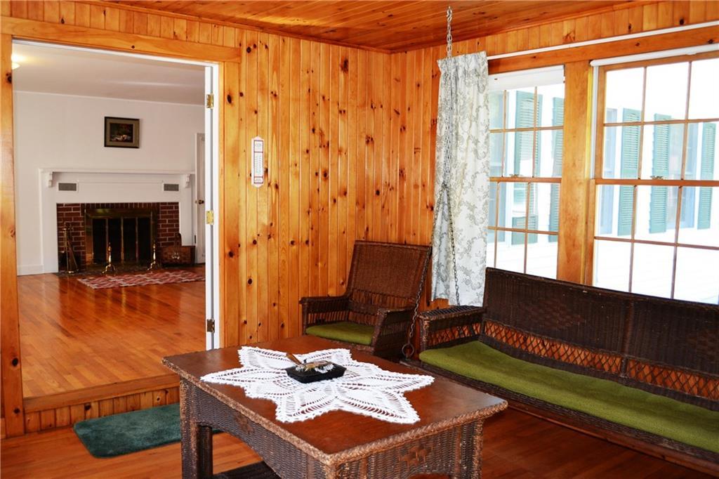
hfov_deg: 57.2
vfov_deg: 39.9
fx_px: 659
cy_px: 240
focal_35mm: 33
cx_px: 360
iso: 400
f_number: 3.8
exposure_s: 1/60
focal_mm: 22
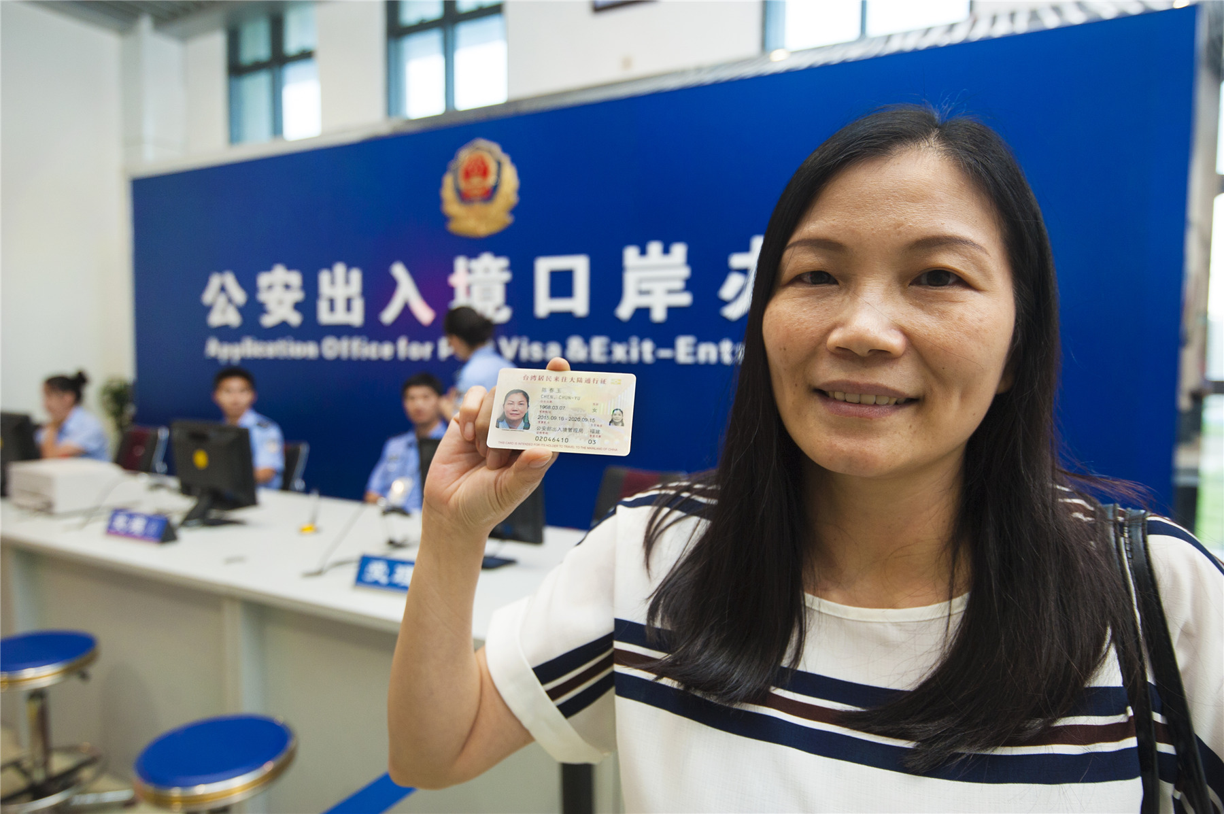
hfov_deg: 76.1
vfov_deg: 55.0
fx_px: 781
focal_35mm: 23
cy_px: 407
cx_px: 612
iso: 500
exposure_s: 1/80
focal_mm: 23
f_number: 4
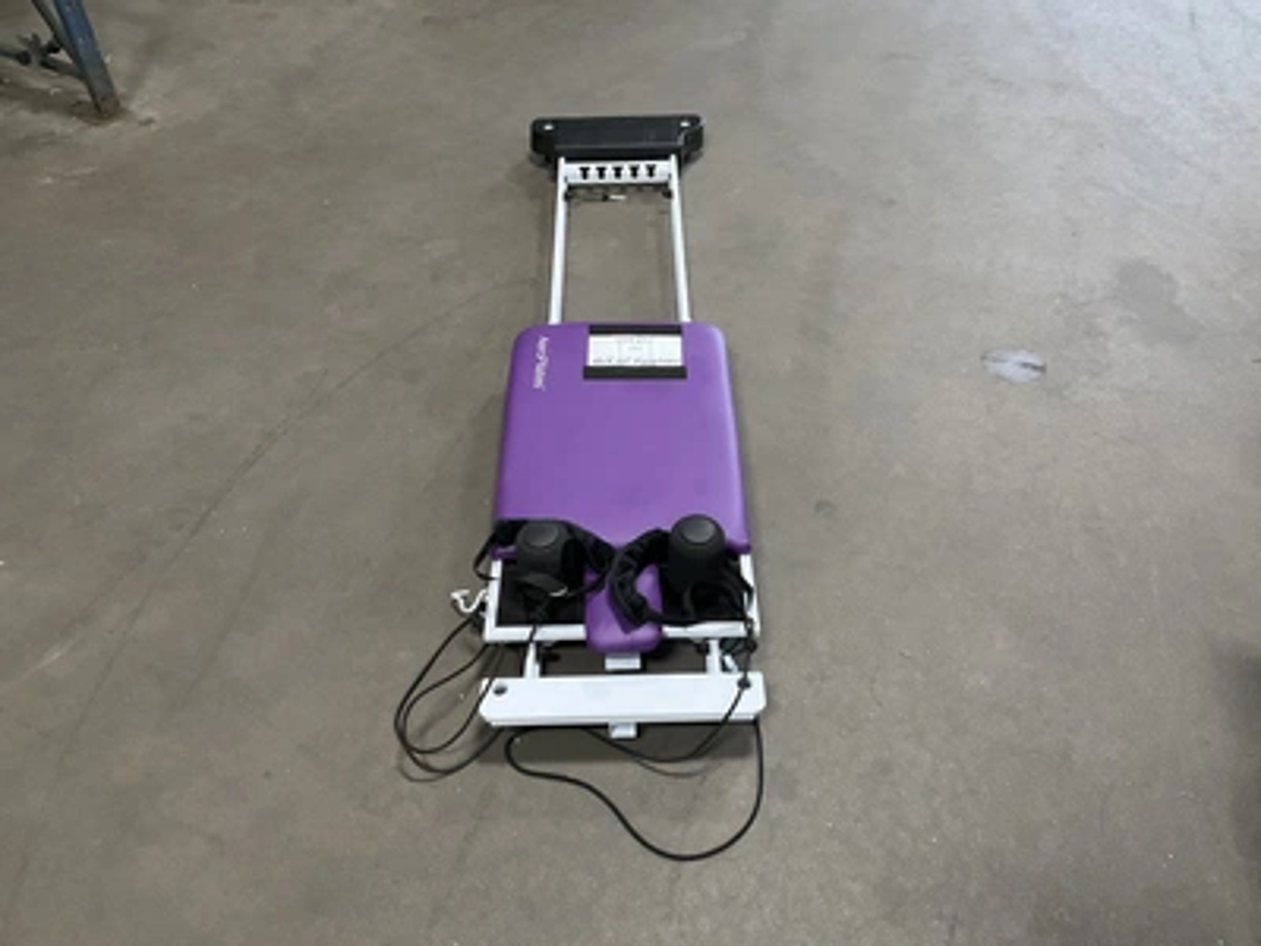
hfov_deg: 61.7
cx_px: 630
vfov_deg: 48.2
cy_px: 473
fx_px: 1056
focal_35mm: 29
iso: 250
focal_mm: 3
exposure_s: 1/40
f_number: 1.8
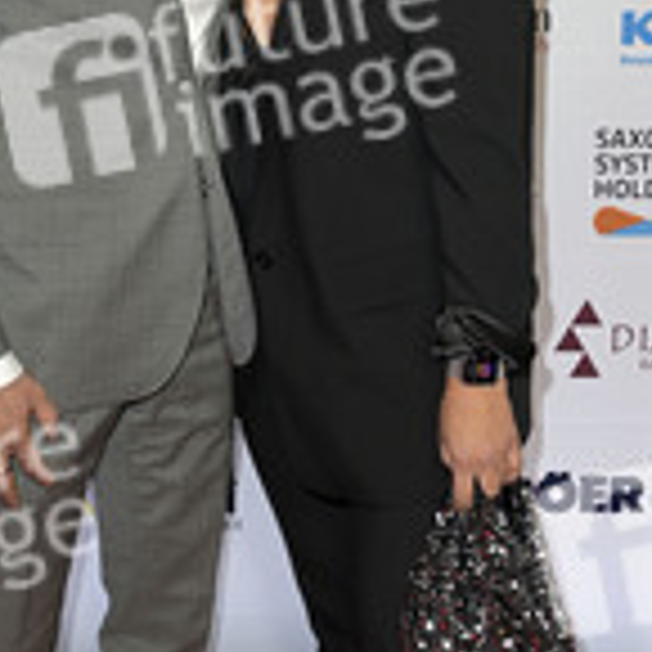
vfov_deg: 25.4
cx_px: 355
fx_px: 1449
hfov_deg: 25.3
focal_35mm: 68
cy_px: 306
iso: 800
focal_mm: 29
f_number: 5.6
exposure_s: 1/250
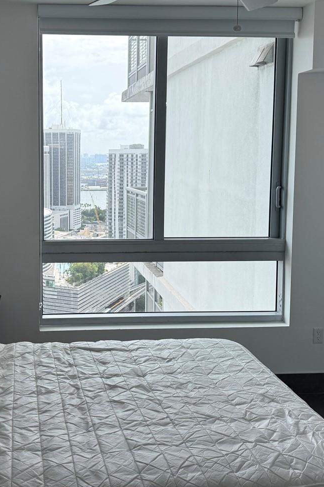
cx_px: 69
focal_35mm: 41
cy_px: 203
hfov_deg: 31.8
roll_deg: -0.5
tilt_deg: -5.5
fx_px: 554
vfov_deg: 47.2
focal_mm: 6.76
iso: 100
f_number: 1.78
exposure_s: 1/1618
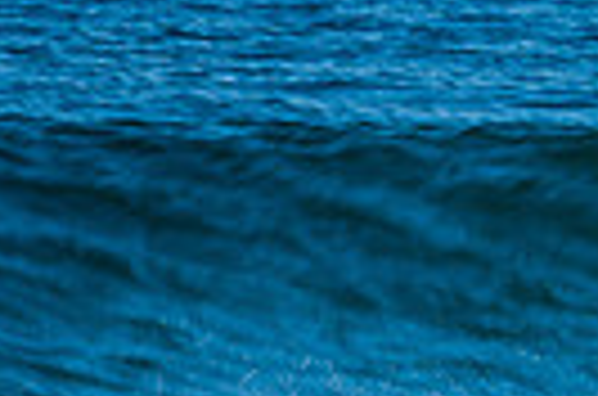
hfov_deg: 0.6
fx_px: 54388
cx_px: 1183
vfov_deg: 0.4
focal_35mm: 3282
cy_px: 655
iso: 100
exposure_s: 1/20
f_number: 22
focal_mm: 500
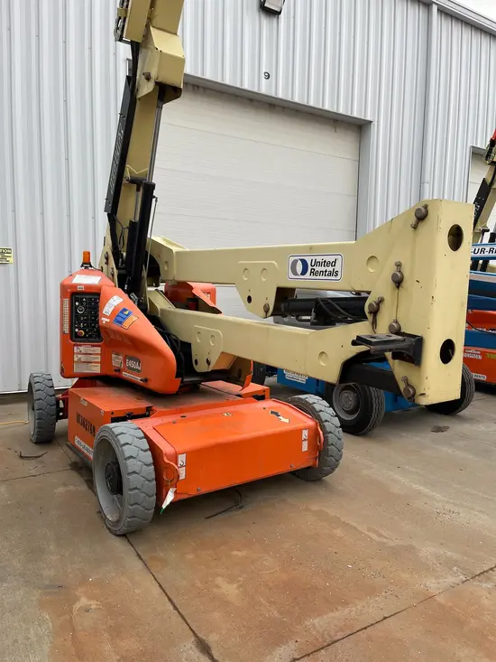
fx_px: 497
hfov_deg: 53.1
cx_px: 248
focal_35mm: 26
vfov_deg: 67.3
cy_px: 331
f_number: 1.6
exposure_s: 1/312
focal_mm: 5.1
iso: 50
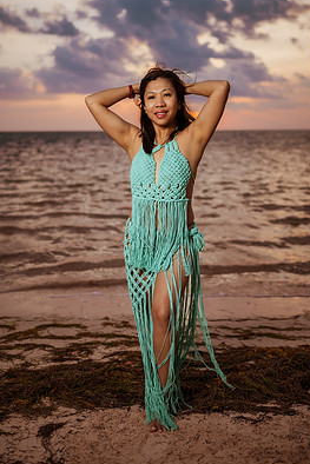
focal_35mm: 40
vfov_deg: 48.4
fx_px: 516
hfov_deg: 33.4
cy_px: 210
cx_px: 158
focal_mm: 35
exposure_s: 1/1250
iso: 50
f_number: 1.8
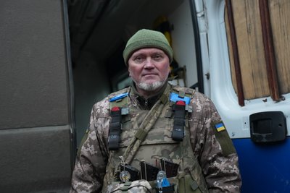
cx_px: 145
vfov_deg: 29.3
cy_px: 96
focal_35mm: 46
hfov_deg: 42.7
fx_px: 371
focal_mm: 46
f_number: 2.8
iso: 2000
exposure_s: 1/640
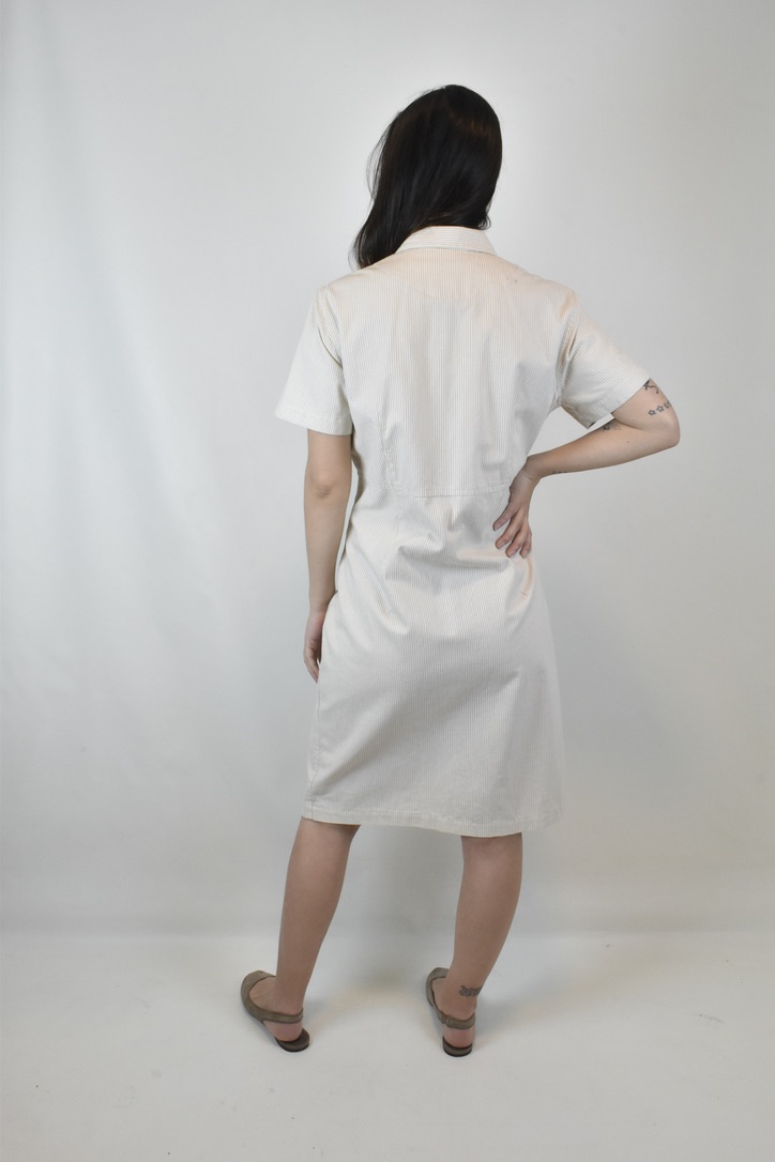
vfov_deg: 59.5
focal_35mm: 32
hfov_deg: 41.7
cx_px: 388
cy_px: 581
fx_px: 1017
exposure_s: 1/50
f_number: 16
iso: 1600
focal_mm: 21
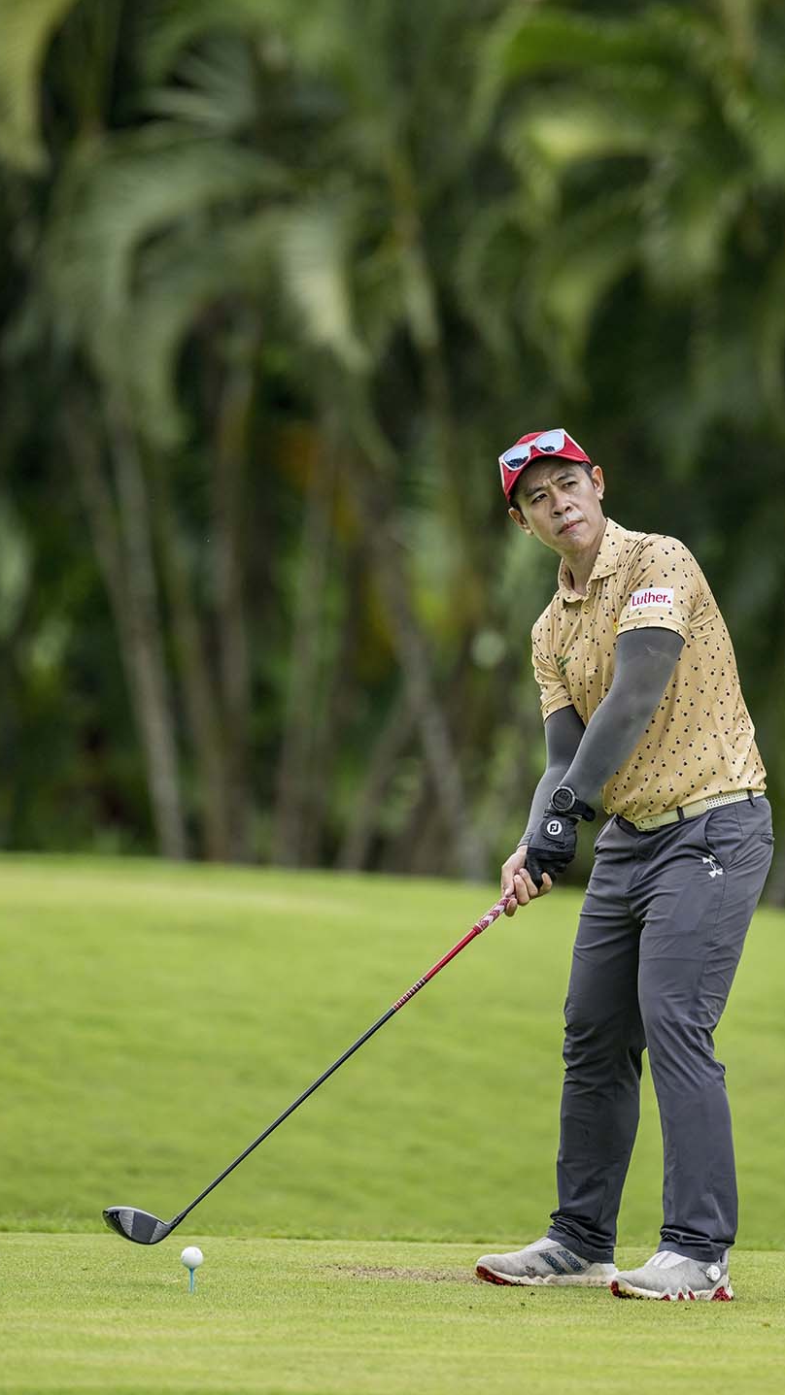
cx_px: 442
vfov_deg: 5.1
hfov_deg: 2.9
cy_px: 697
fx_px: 15546
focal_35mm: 420
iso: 1250
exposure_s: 1/4000
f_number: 3.5
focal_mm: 400
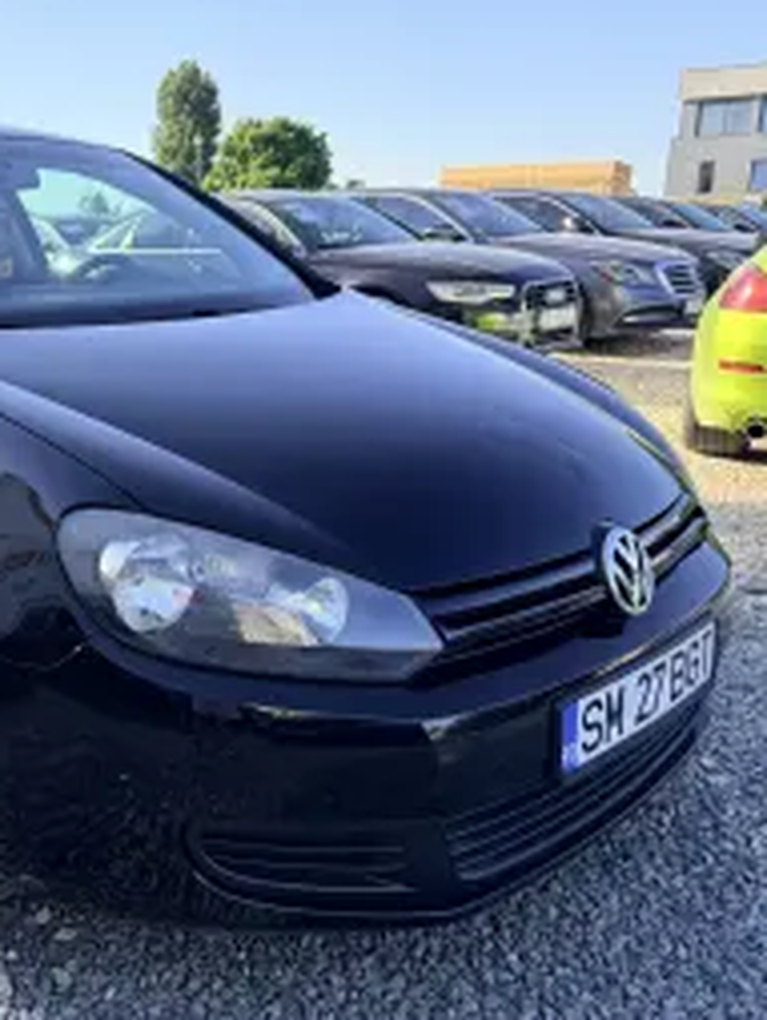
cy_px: 514
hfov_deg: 39.2
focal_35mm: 34
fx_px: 1003
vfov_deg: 53.9
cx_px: 92
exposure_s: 1/1106
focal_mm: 6.76
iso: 100
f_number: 1.78
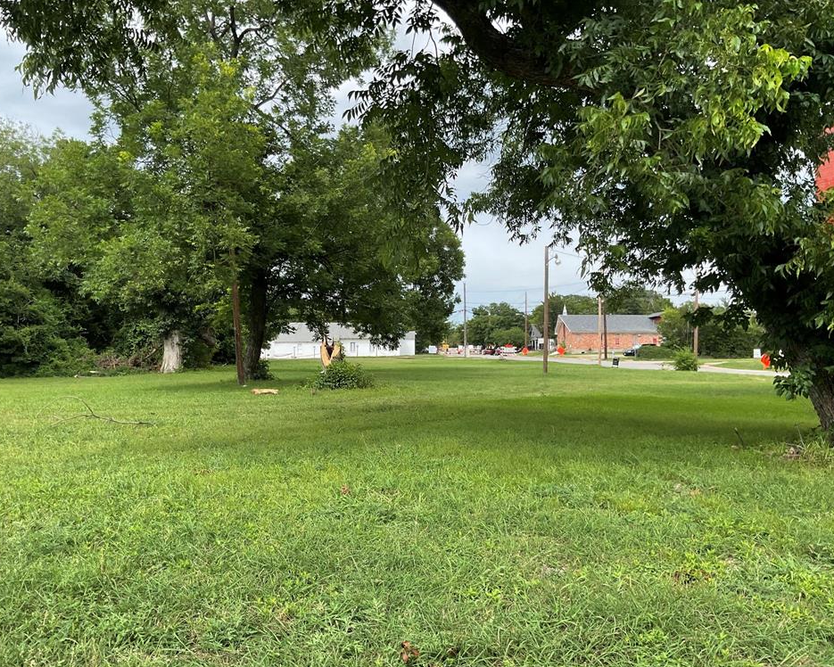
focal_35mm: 31
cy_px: 342
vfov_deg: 47.1
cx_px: 386
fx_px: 765
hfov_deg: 57.1
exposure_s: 1/613
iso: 16
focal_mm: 3
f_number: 1.8
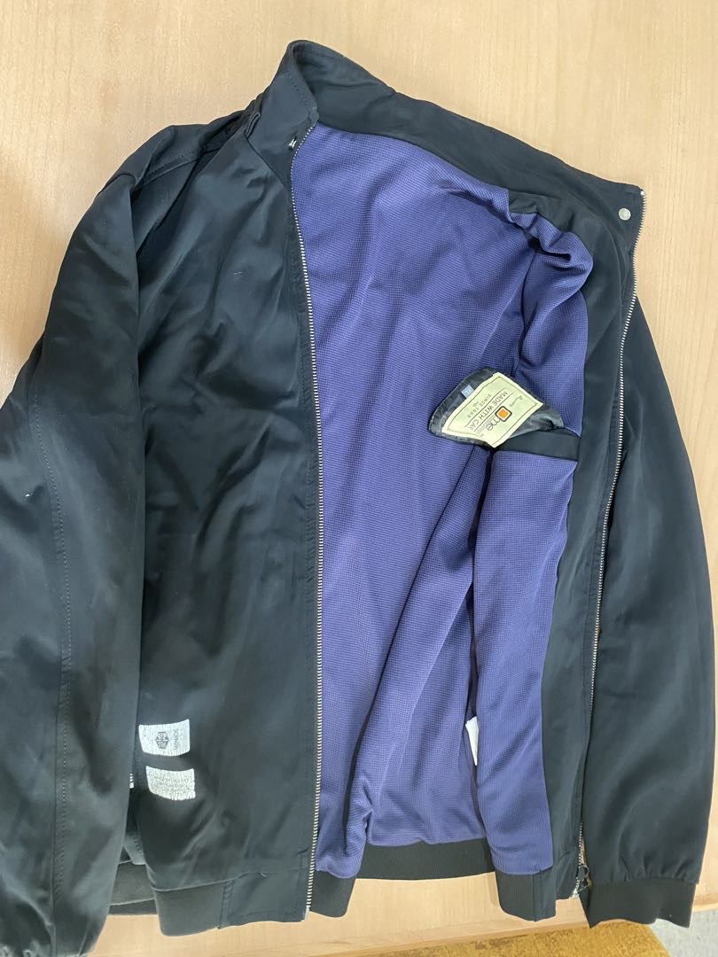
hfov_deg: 53.1
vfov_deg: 67.3
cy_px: 478
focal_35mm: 26
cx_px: 359
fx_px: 719
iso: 500
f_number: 1.8
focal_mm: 4.25
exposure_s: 1/25
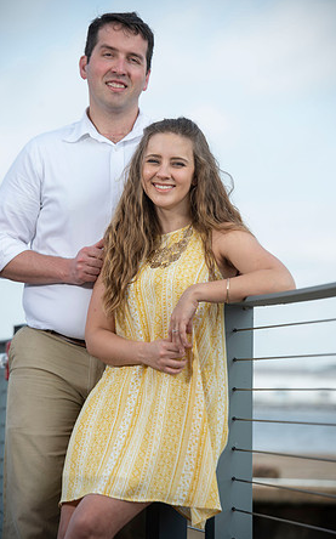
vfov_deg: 13.1
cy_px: 271
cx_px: 160
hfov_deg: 8.2
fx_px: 2347
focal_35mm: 160
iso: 50
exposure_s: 1/200
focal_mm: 155
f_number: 5.6
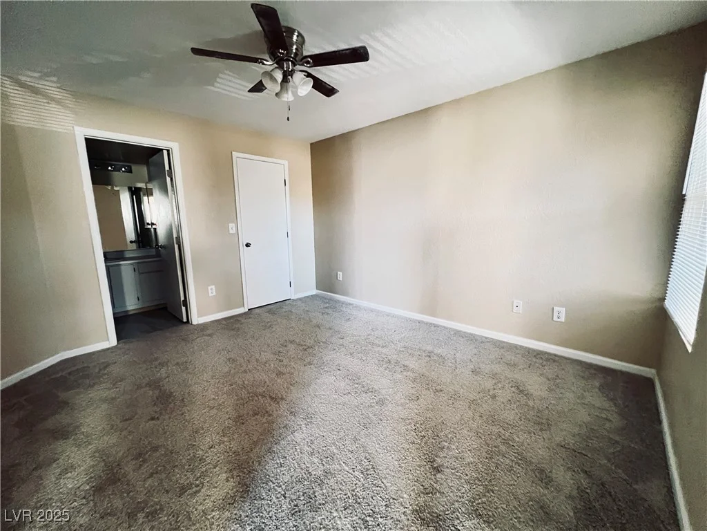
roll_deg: +1.6
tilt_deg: -9.5
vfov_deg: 89.9
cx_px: 354
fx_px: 266
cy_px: 266
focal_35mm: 13
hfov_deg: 106.2
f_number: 1.8
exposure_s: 1/39
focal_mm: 1.57
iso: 1250
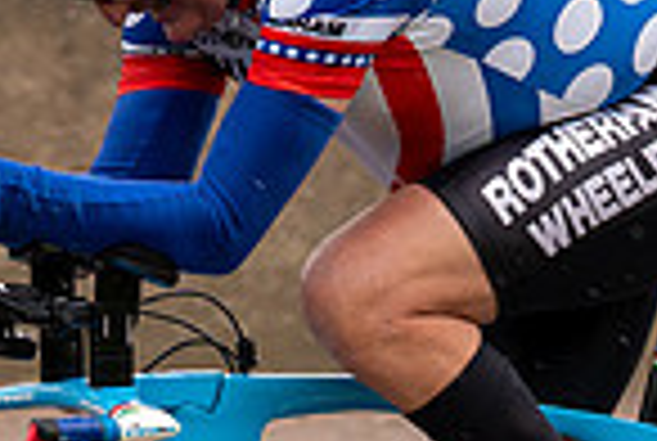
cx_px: -23
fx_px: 7973
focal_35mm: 436
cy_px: 161
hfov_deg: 4.7
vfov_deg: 3.2
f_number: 3.5
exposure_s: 1/1000
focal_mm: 70
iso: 320
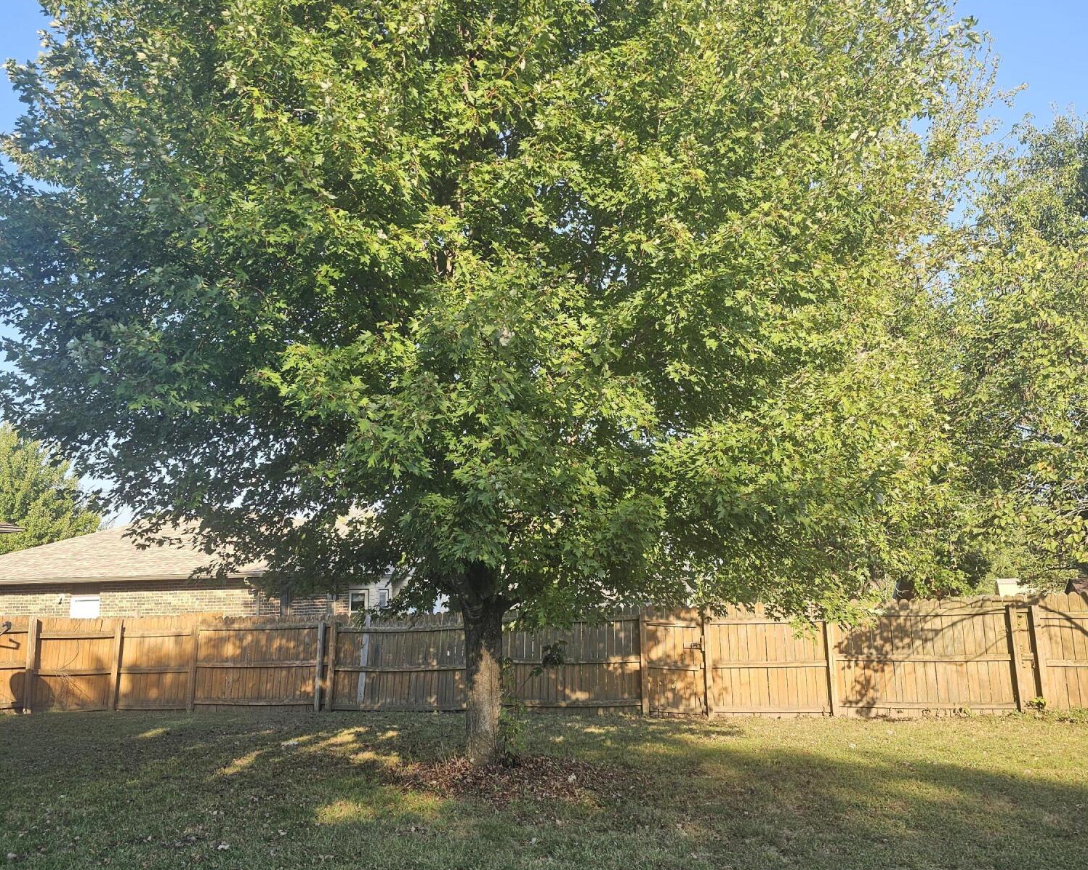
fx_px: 966
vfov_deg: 48.5
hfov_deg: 58.8
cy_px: 451
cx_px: 544
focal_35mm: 30
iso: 10
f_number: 1.7
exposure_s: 1/180
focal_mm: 6.3
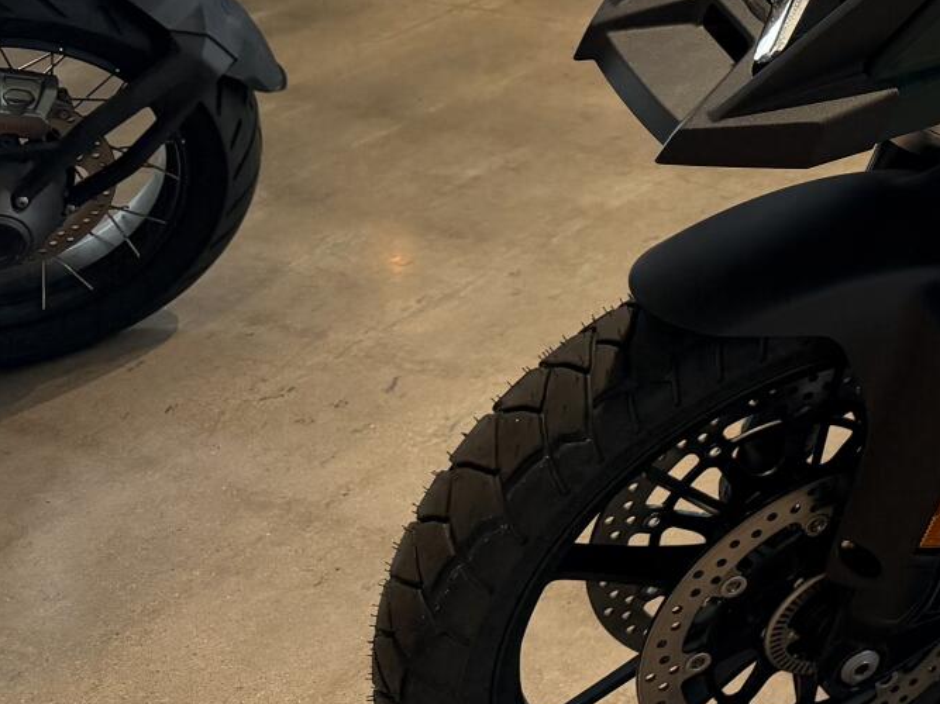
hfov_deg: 22.5
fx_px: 1955
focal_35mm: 72
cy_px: -8
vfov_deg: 19.8
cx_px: 1383
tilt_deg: -20.5
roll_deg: +4.5
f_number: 1.78
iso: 160
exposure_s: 1/220
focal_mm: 6.76
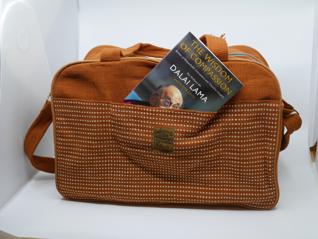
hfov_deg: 41.2
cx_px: 159
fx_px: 423
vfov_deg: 31.5
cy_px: 120
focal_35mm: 46
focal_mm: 23
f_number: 4.9
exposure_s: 1/80
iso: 200
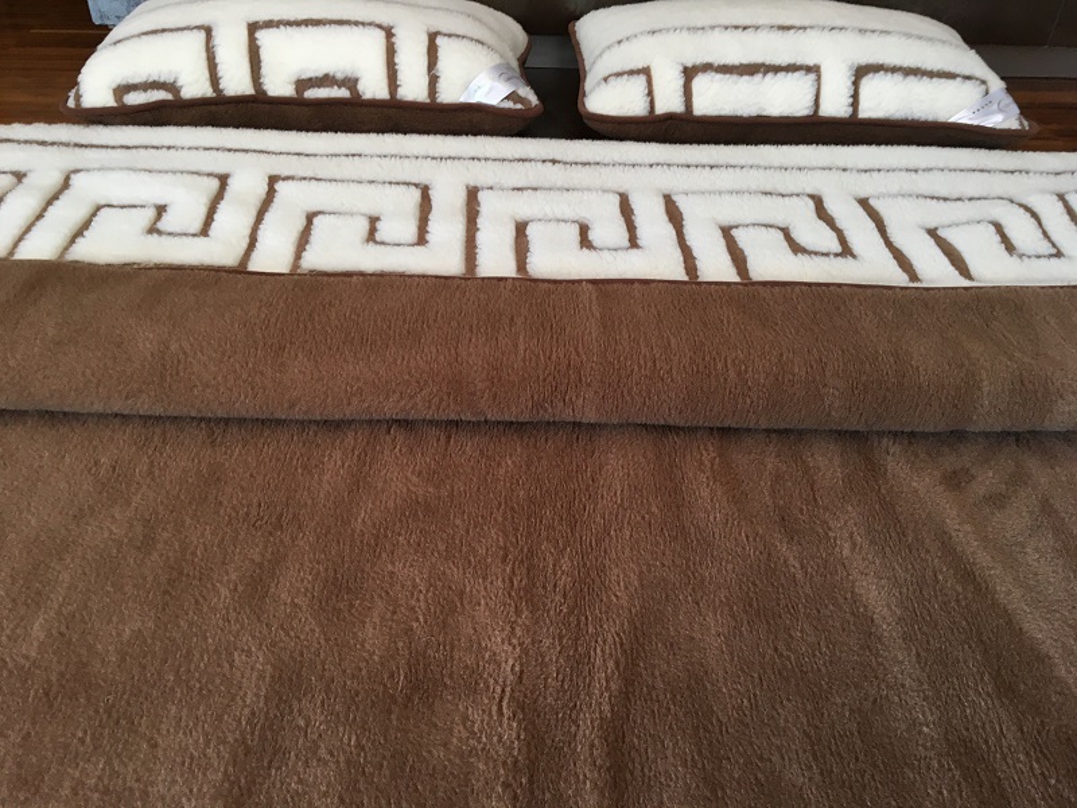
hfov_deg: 61.7
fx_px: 902
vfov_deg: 48.2
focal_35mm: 29
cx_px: 538
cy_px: 404
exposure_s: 1/33
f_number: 2.2
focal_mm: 4.15
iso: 40
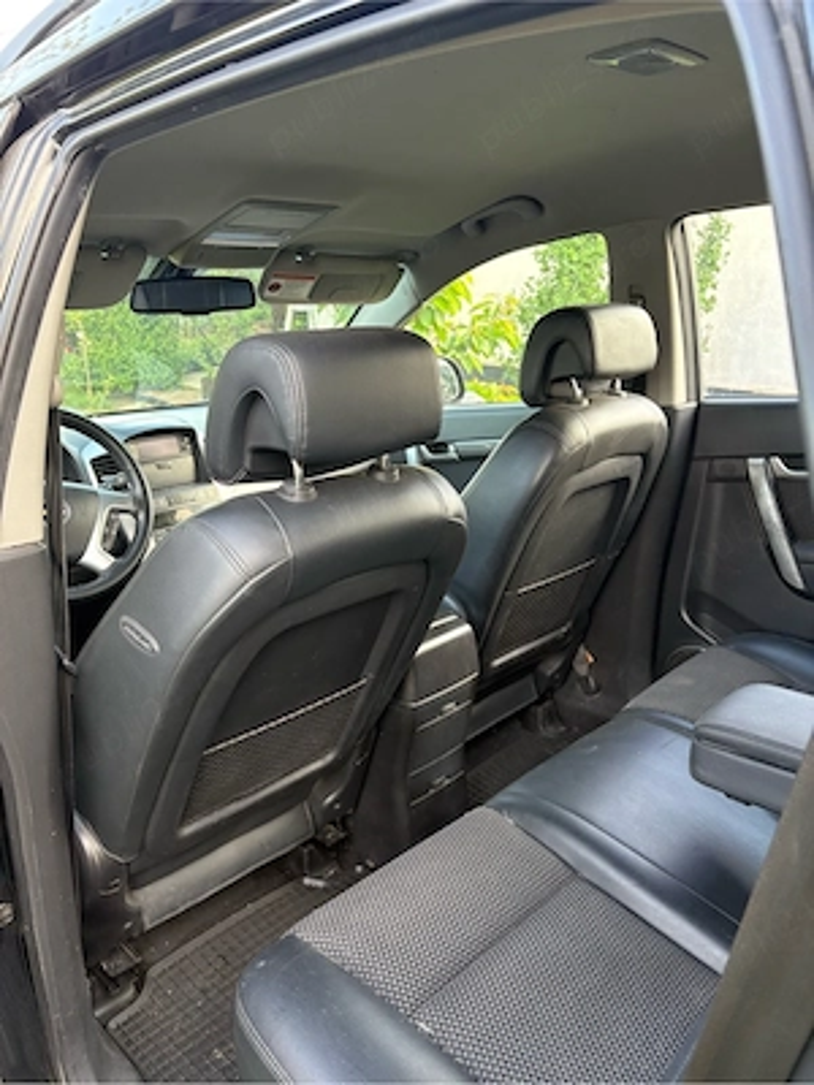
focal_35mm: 26
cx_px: 407
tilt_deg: -20.6
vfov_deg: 67.3
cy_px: 542
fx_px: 815
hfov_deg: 53.1
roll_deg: +0.1
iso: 125
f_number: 1.6
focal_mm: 5.96
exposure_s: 1/106
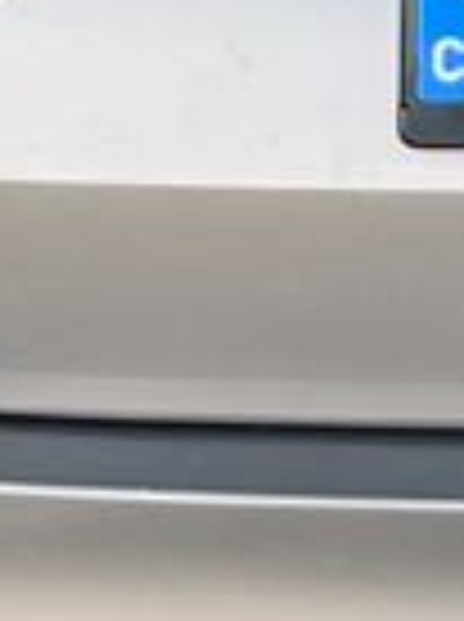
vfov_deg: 10.2
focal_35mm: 193
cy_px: -54
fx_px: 3460
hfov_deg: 7.5
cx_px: 820
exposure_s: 1/121
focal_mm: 5.7
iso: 40
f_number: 1.5
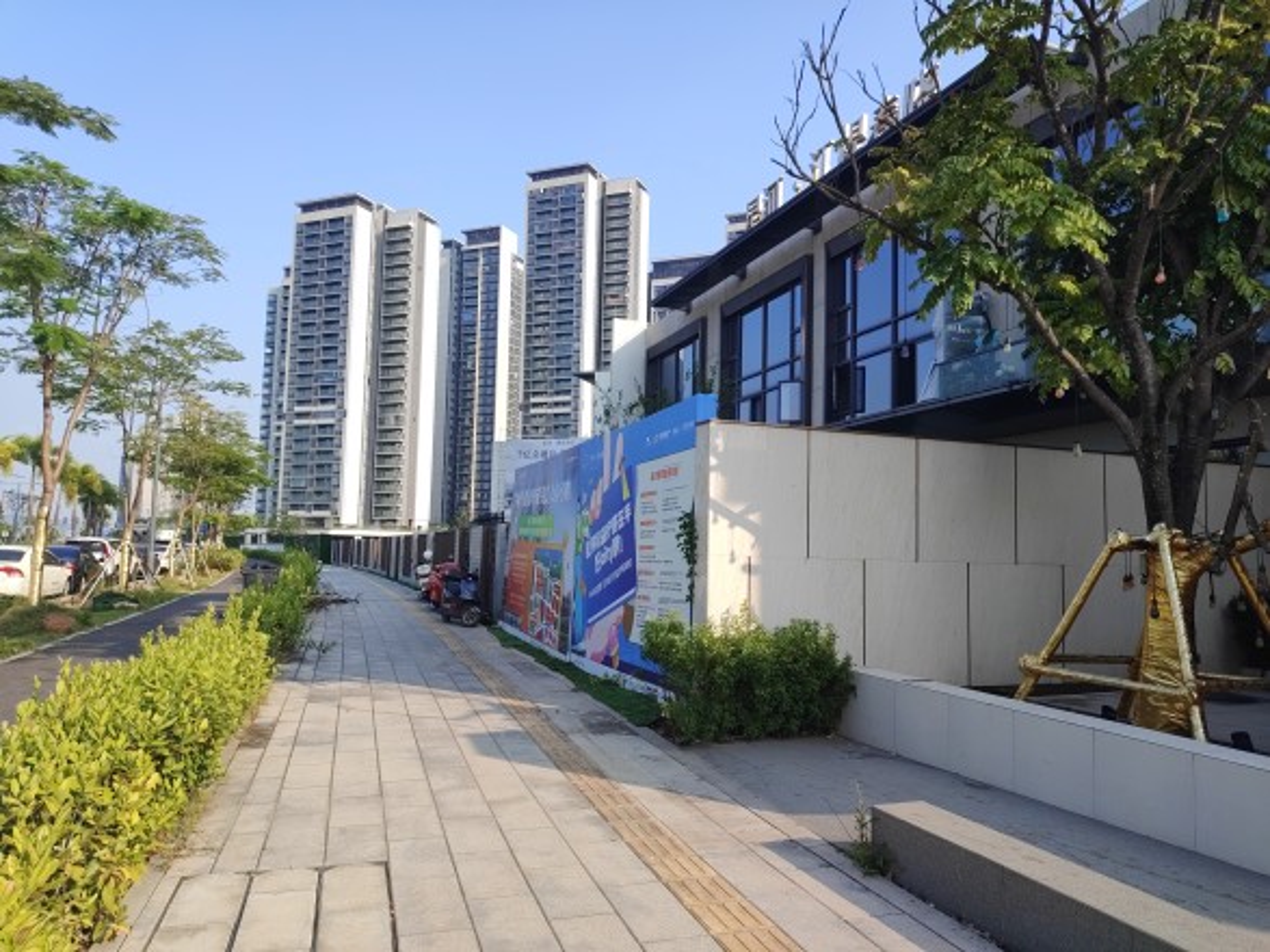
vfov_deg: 58.9
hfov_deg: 73.9
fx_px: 844
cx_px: 635
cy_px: 476
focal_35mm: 23
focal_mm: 5.25
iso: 50
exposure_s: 1/394
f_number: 1.8
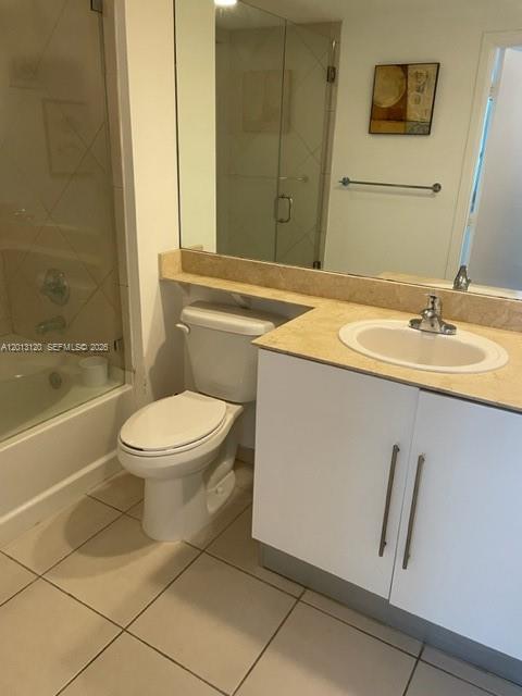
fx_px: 523
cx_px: 261
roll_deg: -2.4
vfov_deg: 67.3
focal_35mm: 26
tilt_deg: -19.6
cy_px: 348
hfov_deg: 53.1
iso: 160
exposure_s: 1/60
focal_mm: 4.2
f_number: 1.6
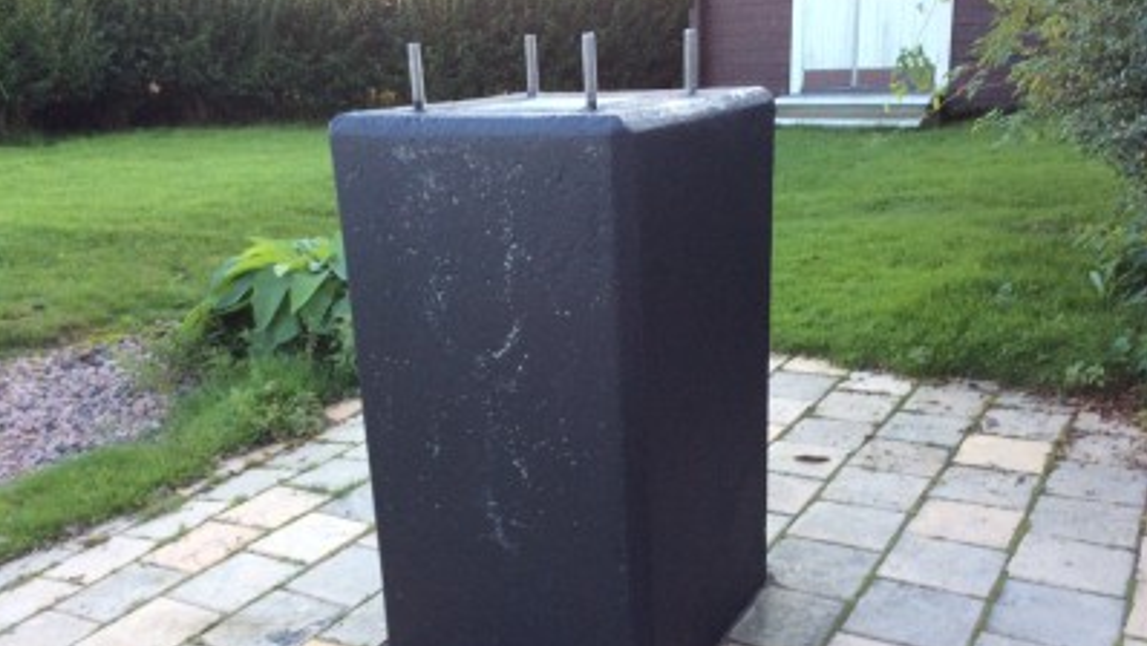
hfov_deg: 56.6
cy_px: 411
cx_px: 574
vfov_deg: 33.5
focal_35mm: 35
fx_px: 1065
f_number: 2.4
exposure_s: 1/25
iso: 80
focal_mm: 3.3
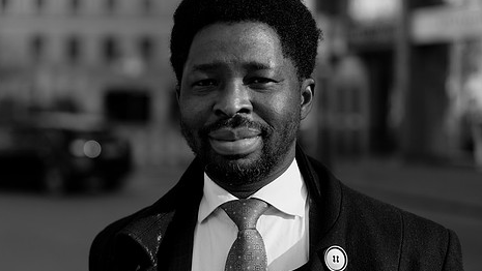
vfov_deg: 16.1
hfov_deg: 28.0
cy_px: 106
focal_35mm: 75
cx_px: 162
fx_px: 959
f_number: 2
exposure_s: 1/1250
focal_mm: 50
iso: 100
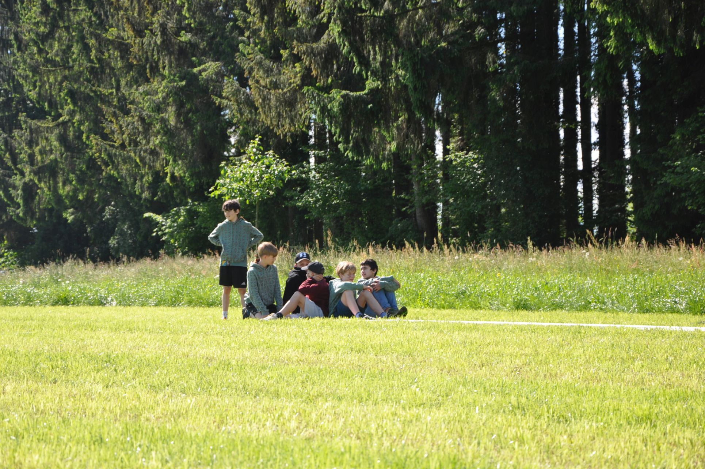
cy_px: 234
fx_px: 2200
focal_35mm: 112
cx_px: 352
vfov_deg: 12.1
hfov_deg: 18.2
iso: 200
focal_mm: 75
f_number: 8
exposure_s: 1/250
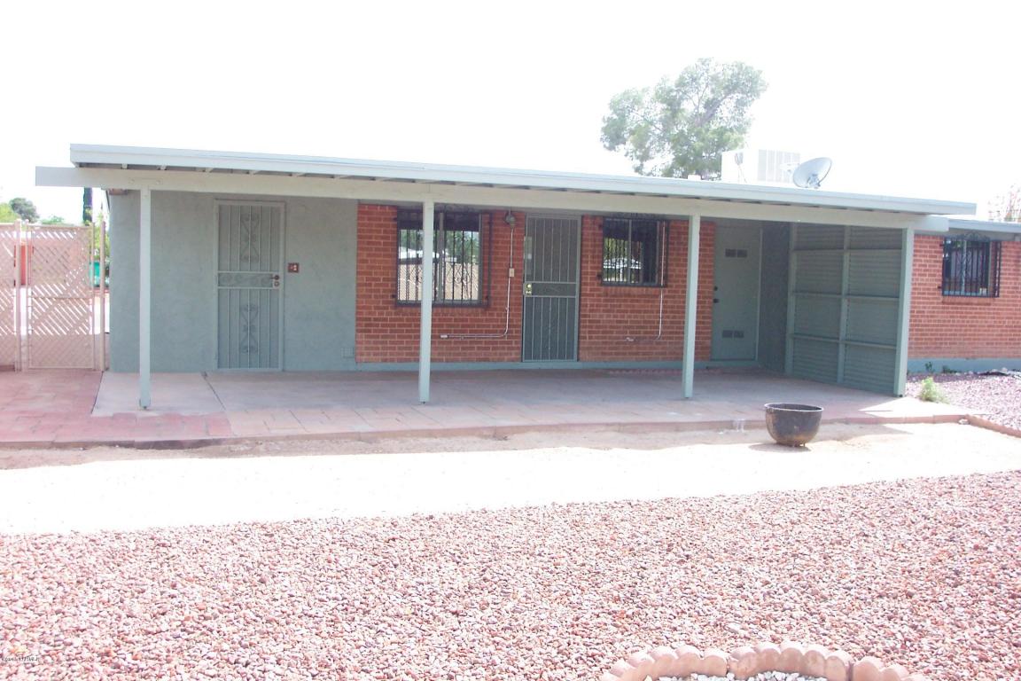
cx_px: 510
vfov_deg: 37.9
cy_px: 340
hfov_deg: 54.4
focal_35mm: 35
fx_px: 993
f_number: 2.8
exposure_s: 1/500
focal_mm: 7.5
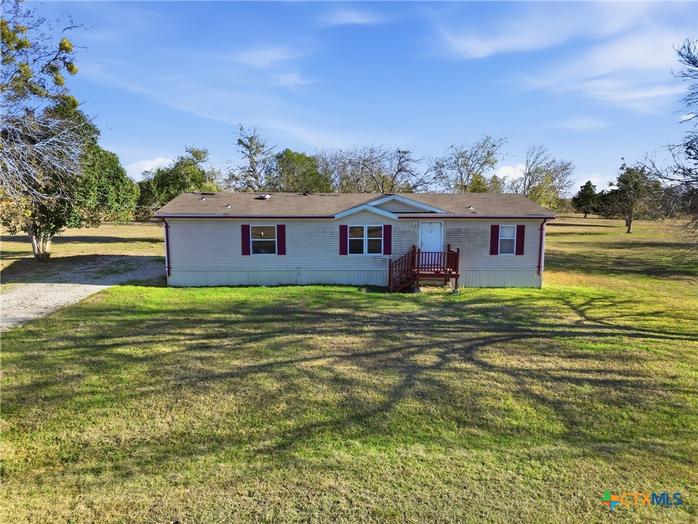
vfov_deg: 56.8
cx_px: 349
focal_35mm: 24
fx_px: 484
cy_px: 262
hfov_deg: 71.6
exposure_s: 1/200
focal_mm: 6.7
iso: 120
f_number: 1.7
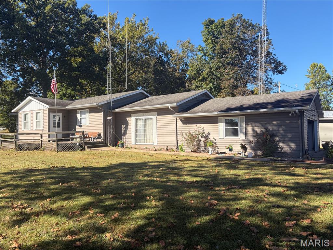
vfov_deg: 53.1
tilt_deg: +1.9
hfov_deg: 67.3
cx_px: 166
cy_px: 125
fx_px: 250
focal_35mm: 26
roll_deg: +1.9
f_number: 1.6
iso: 50
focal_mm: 5.96
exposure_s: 1/1587
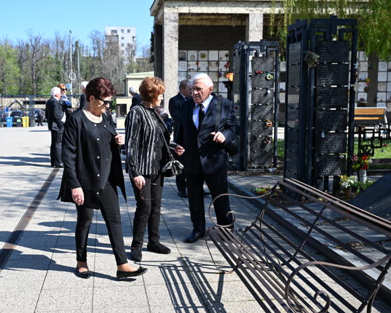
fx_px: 498
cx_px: 156
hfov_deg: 42.7
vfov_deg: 34.9
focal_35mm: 43
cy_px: 156
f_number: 5
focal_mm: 38
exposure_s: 1/1250
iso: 400
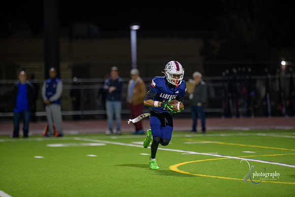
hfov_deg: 7.6
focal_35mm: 270
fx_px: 2213
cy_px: 98
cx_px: 148
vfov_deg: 5.1
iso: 1250
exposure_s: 1/250
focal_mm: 270
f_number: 2.8
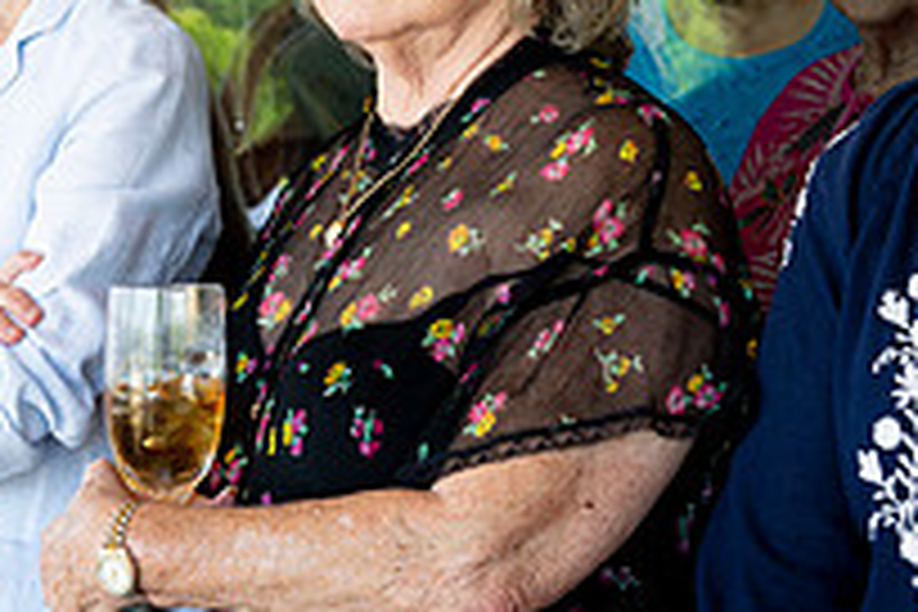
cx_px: 277
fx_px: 2448
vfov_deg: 14.2
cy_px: 200
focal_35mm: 96
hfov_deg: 21.1
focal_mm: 28.5
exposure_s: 1/100
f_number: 4.5
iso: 125
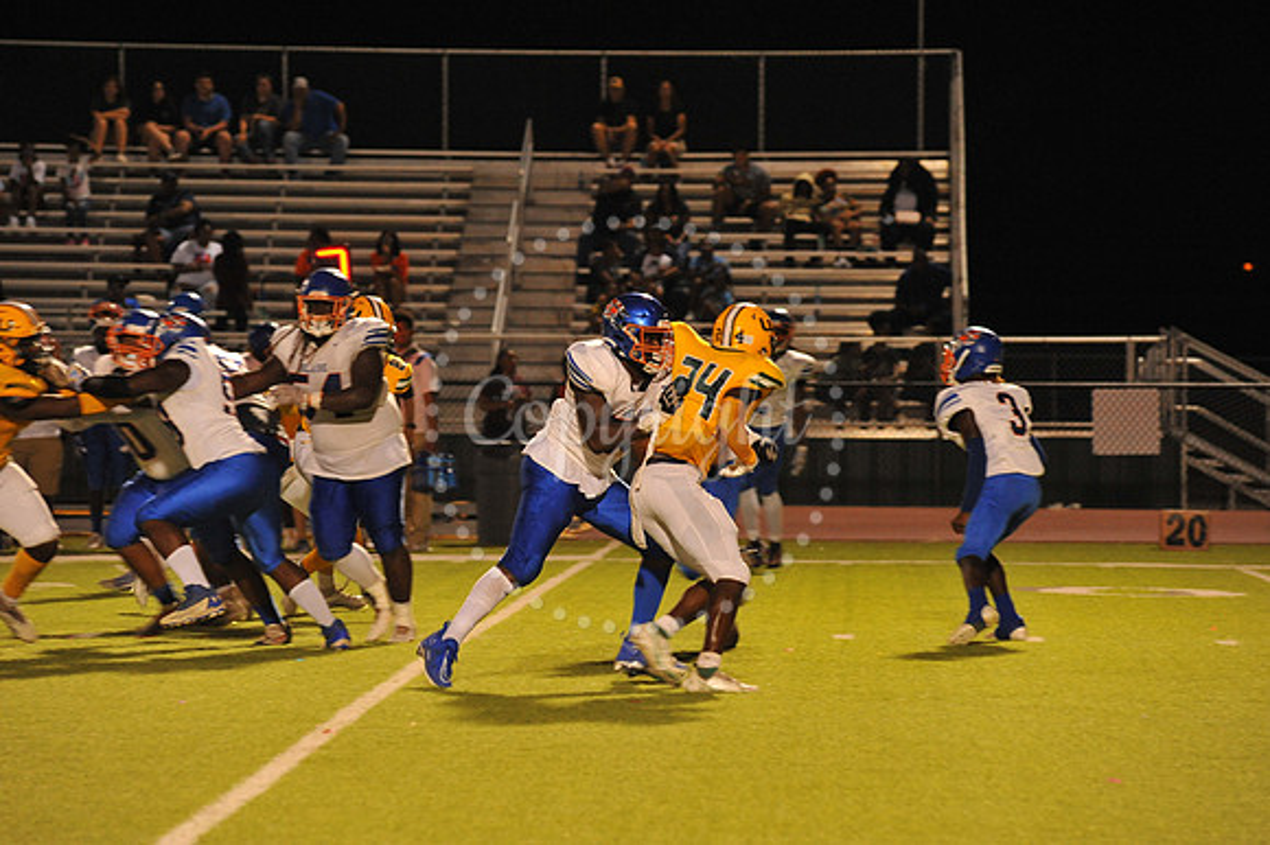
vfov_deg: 6.9
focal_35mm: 200
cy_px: 422
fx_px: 7051
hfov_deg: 10.3
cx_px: 635
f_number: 5.6
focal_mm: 200
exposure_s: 1/160
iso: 3200
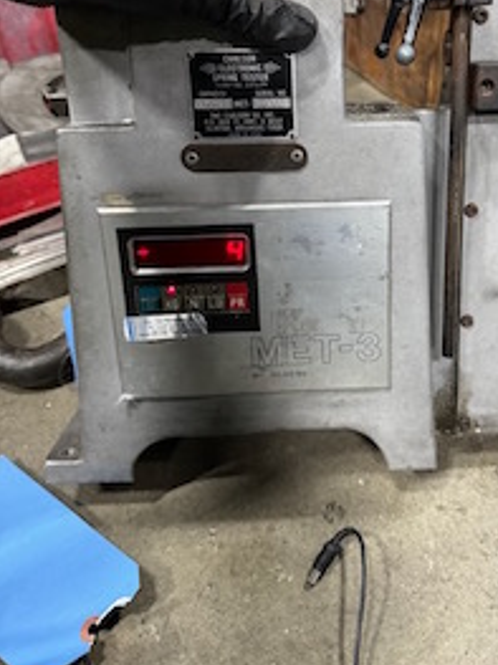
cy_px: 240
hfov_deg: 43.5
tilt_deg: -35.9
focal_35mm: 32
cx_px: 330
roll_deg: +2.4
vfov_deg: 56.0
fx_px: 614
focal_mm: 6.86
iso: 640
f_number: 1.78
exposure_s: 1/60
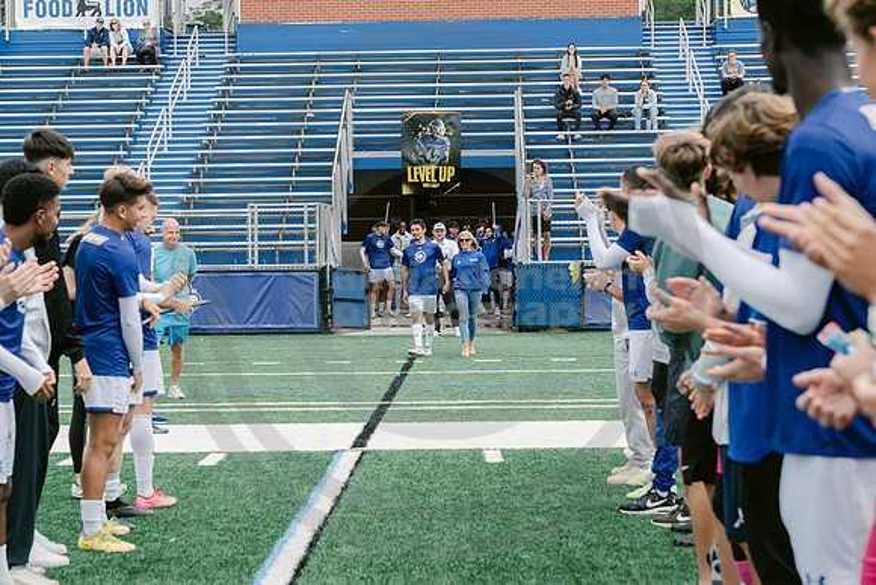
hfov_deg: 28.8
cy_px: 292
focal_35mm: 70
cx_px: 438
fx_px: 1704
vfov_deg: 19.5
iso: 400
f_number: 5.6
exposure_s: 1/500
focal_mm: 70
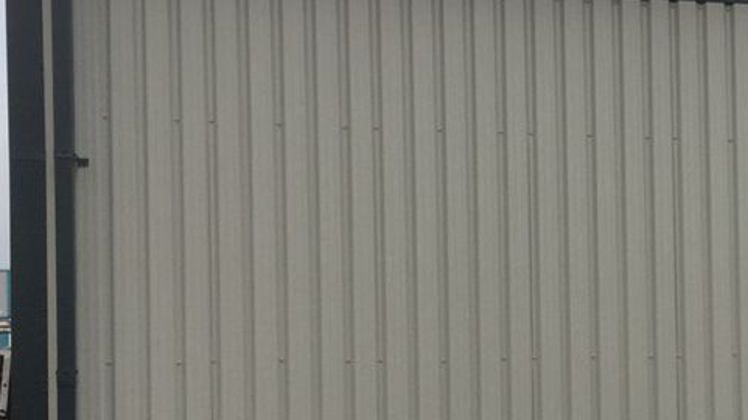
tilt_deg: +0.6
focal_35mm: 73
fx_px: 1447
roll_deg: +0.7
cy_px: 371
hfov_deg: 27.0
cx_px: 785
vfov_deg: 16.3
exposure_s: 1/213
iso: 25
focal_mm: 4.15
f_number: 2.2
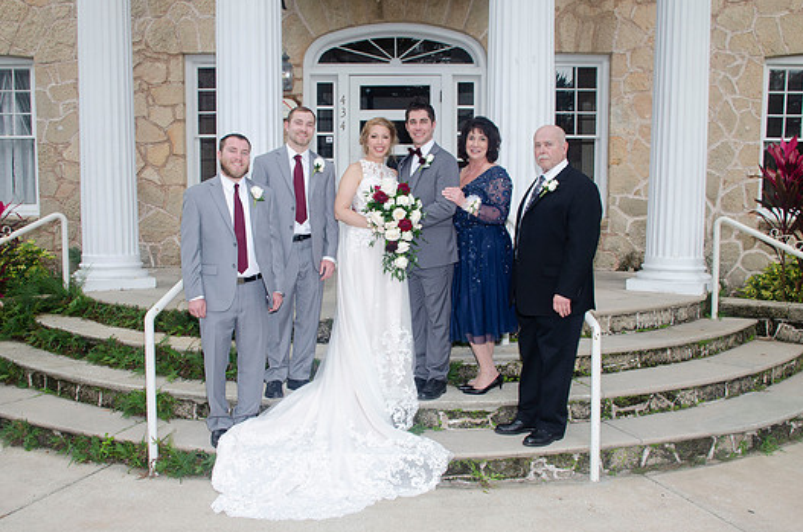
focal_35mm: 33
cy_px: 262
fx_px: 735
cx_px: 393
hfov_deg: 57.3
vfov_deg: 39.8
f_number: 7.1
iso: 100
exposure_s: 1/250
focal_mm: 20
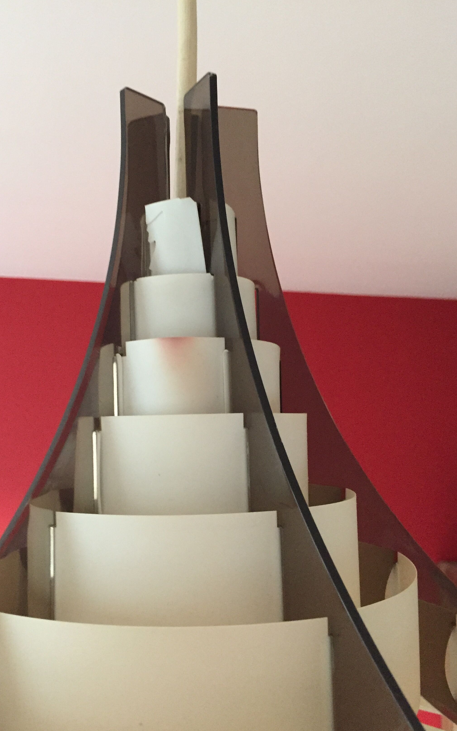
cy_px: 367
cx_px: 197
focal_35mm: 31
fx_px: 618
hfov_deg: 40.5
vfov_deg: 61.2
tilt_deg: +8.3
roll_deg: -0.3
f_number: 2.2
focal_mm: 4.15
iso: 250
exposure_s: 1/17
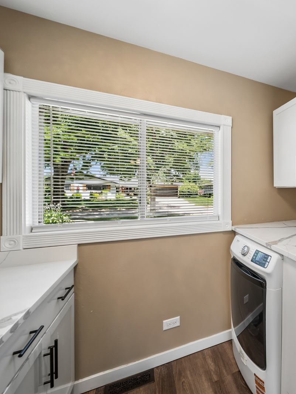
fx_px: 217
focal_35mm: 19
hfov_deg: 57.1
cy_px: 197
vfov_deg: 84.7
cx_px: 276
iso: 400
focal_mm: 13
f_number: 8
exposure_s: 1/25
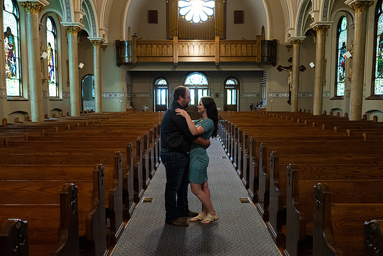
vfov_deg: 37.5
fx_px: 376
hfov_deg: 54.0
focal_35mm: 35
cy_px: 128
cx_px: 192
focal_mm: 35
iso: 5000
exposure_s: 1/250
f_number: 3.5
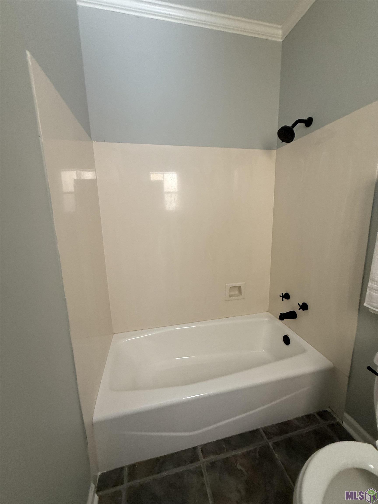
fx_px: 204
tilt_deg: -9.8
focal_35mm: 14
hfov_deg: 85.7
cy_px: 252
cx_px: 189
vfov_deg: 102.1
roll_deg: +2.0
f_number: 2.2
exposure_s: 1/60
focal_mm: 2.22
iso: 250
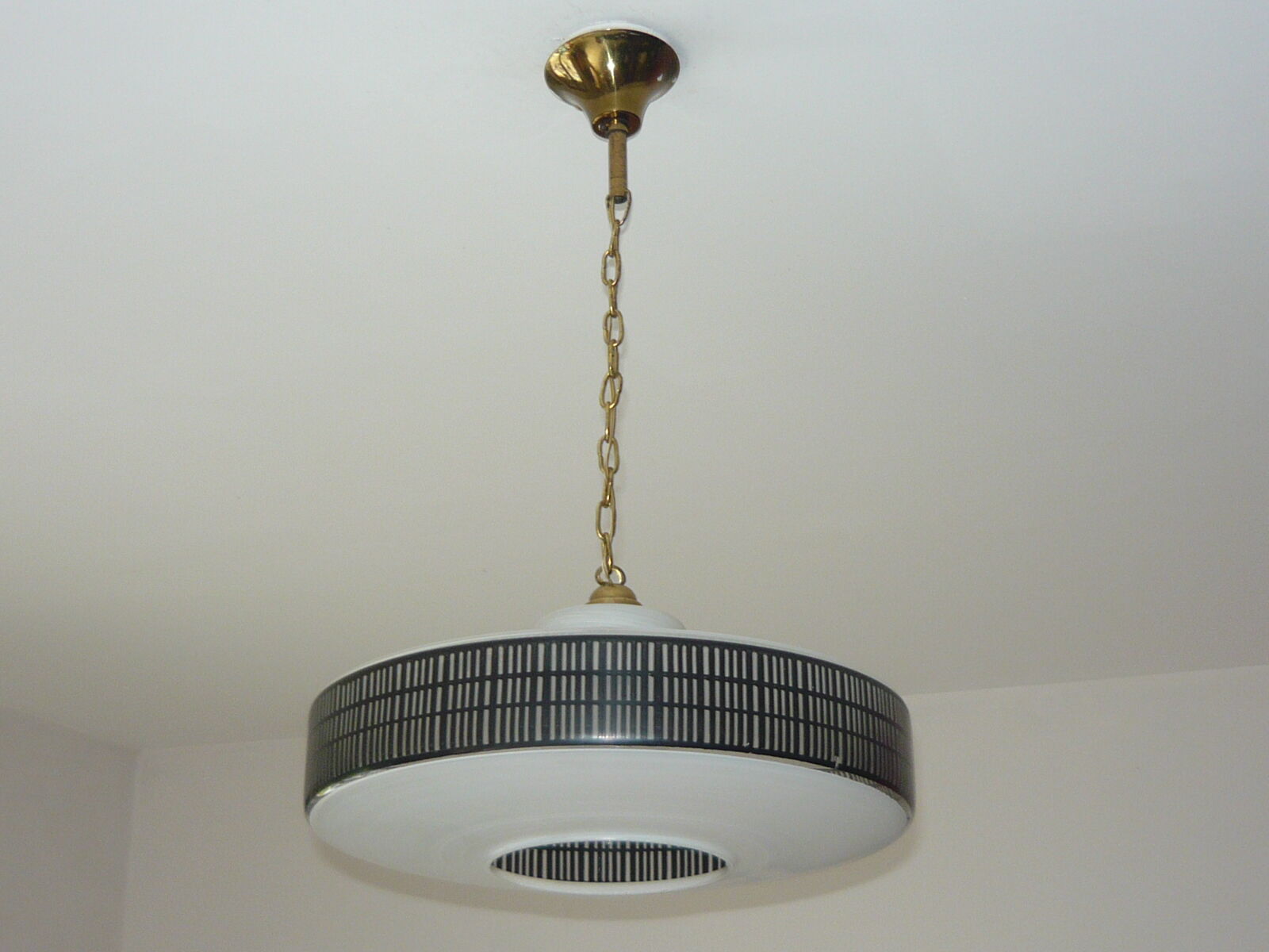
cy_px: 476
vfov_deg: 27.5
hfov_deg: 36.2
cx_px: 634
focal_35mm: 53
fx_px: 1943
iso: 100
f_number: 2.8
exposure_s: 1/30
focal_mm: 5.5
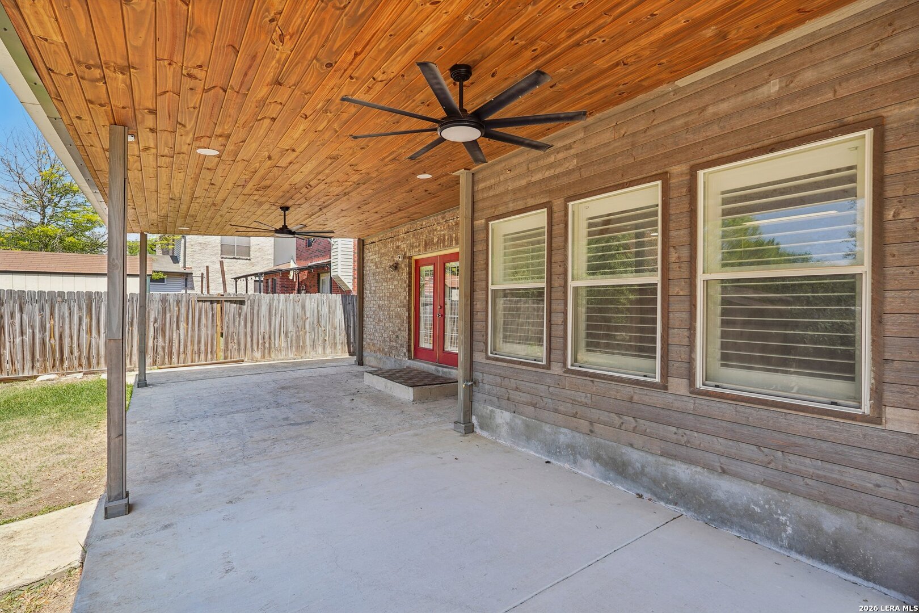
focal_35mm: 18
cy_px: 306
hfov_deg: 91.6
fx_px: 447
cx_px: 460
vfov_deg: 68.9
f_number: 8
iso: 100
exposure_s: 1/50
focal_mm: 17.5
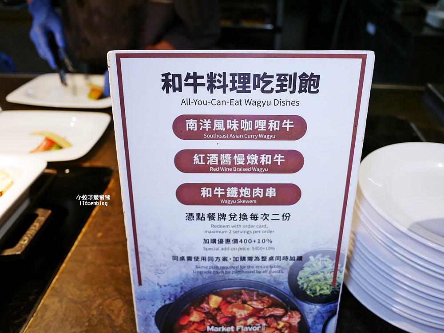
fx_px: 359
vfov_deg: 49.8
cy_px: 166
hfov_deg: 63.4
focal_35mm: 28
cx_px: 222
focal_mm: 14
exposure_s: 1/100
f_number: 2.5
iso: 200
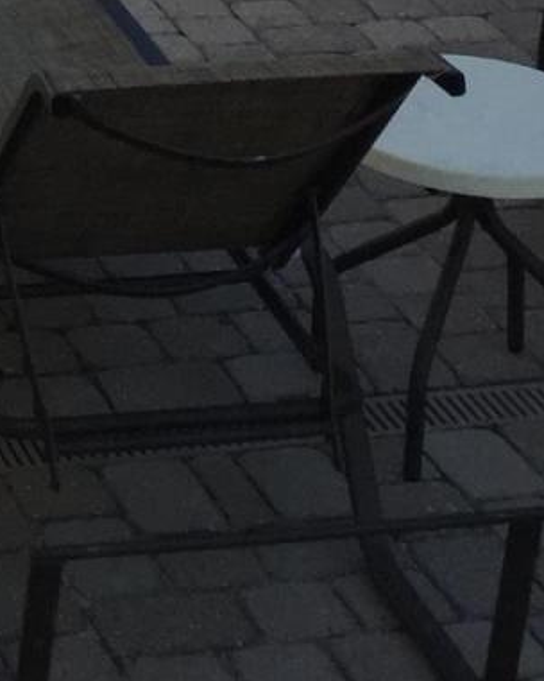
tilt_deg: -3.2
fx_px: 2999
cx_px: -388
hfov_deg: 9.9
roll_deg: +0.4
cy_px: -991
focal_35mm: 149
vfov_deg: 10.8
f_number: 2.2
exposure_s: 1/1130
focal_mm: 4.15
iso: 32
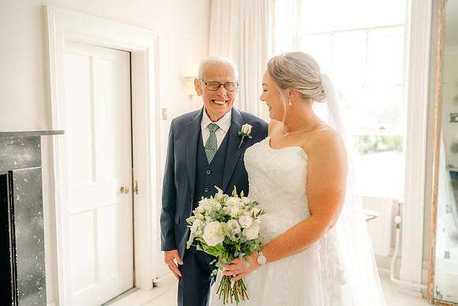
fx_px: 445
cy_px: 153
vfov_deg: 37.9
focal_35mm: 35
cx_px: 229
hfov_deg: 54.4
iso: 200
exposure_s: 1/125
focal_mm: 35
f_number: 2.2
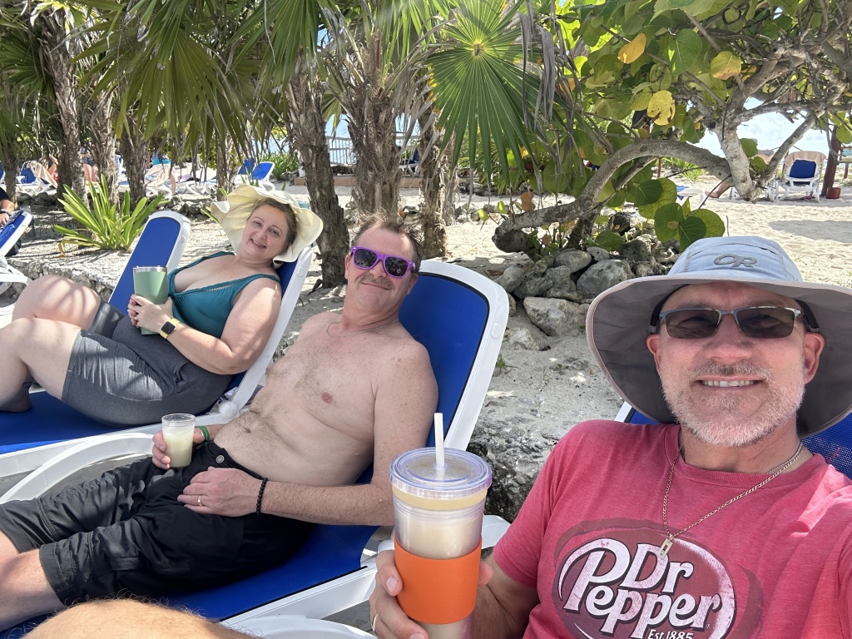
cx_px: 426
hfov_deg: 73.9
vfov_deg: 58.9
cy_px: 320
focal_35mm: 23
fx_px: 566
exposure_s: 1/621
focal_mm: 2.69
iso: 25
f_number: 1.9
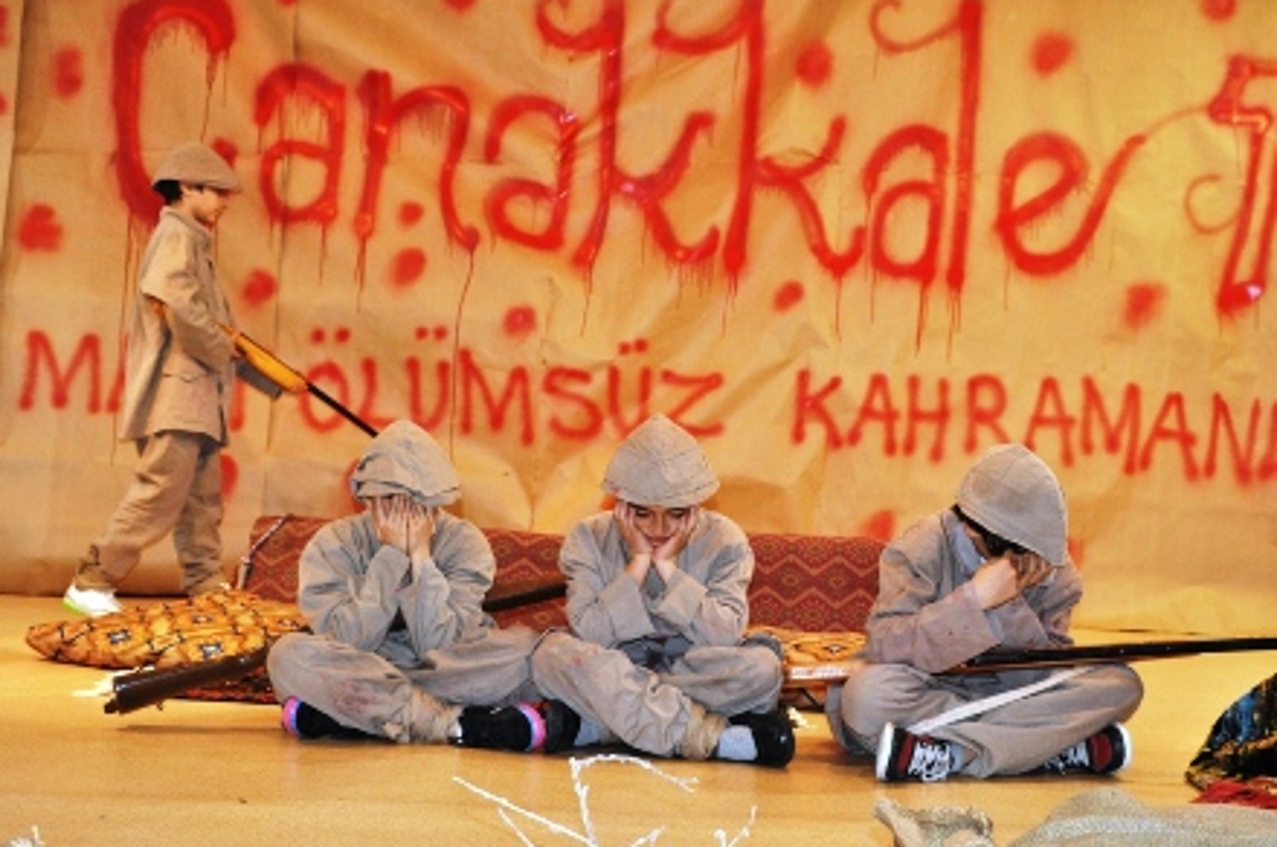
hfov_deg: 37.2
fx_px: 1895
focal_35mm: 54
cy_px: 426
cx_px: 644
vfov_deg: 25.2
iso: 800
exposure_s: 1/60
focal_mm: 35
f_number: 4
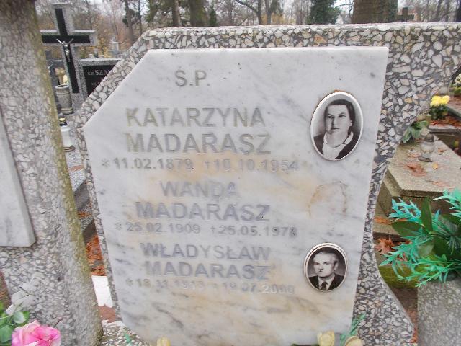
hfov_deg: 60.0
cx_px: 230
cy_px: 173
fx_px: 400
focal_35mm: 30
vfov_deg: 46.8
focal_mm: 5.3
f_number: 3.4
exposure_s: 1/50
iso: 80
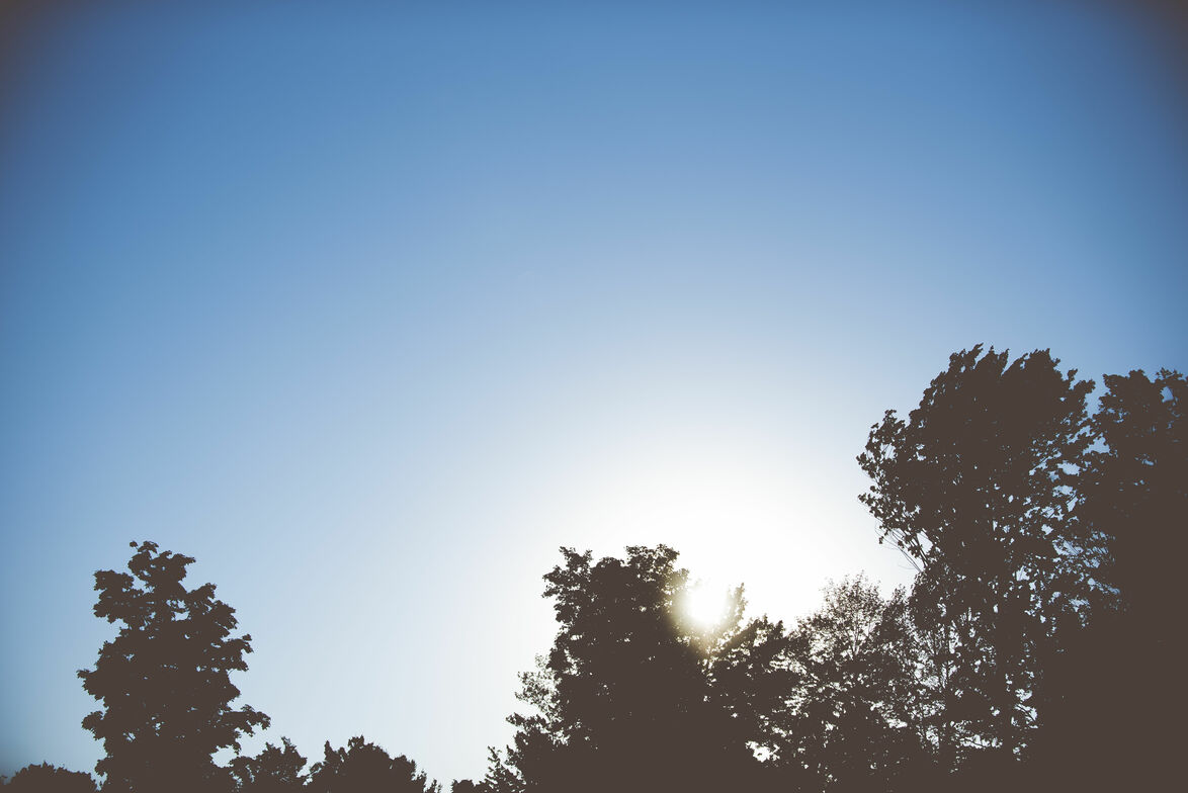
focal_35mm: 70
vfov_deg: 19.5
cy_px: 396
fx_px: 2311
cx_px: 594
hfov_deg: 28.8
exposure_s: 1/1250
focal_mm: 70
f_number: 2.8
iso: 50
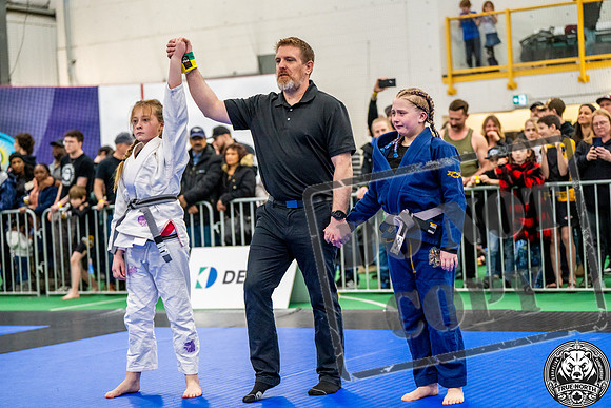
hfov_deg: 26.6
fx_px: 1290
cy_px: 204
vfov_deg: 18.0
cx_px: 306
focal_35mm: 76
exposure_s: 1/500
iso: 5000
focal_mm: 76
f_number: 2.8
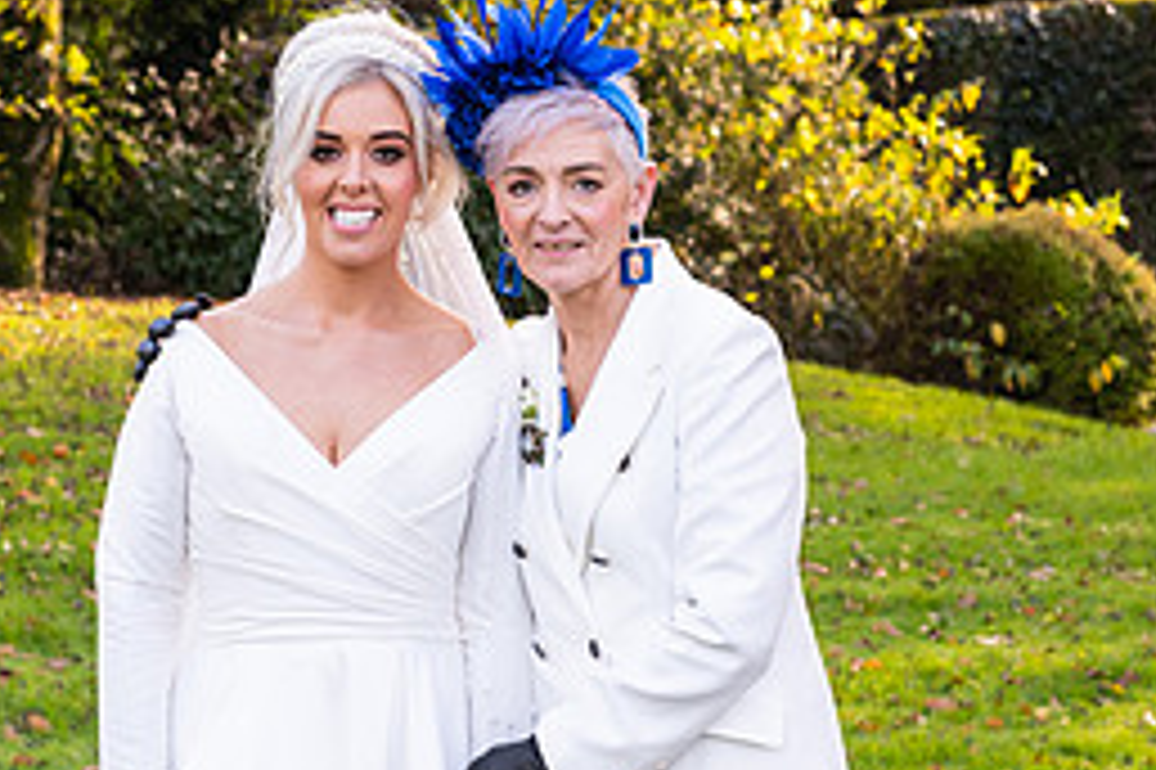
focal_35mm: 158
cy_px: 335
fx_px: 5070
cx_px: 504
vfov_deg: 8.7
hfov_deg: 13.0
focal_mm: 70
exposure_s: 1/160
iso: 500
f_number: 6.3
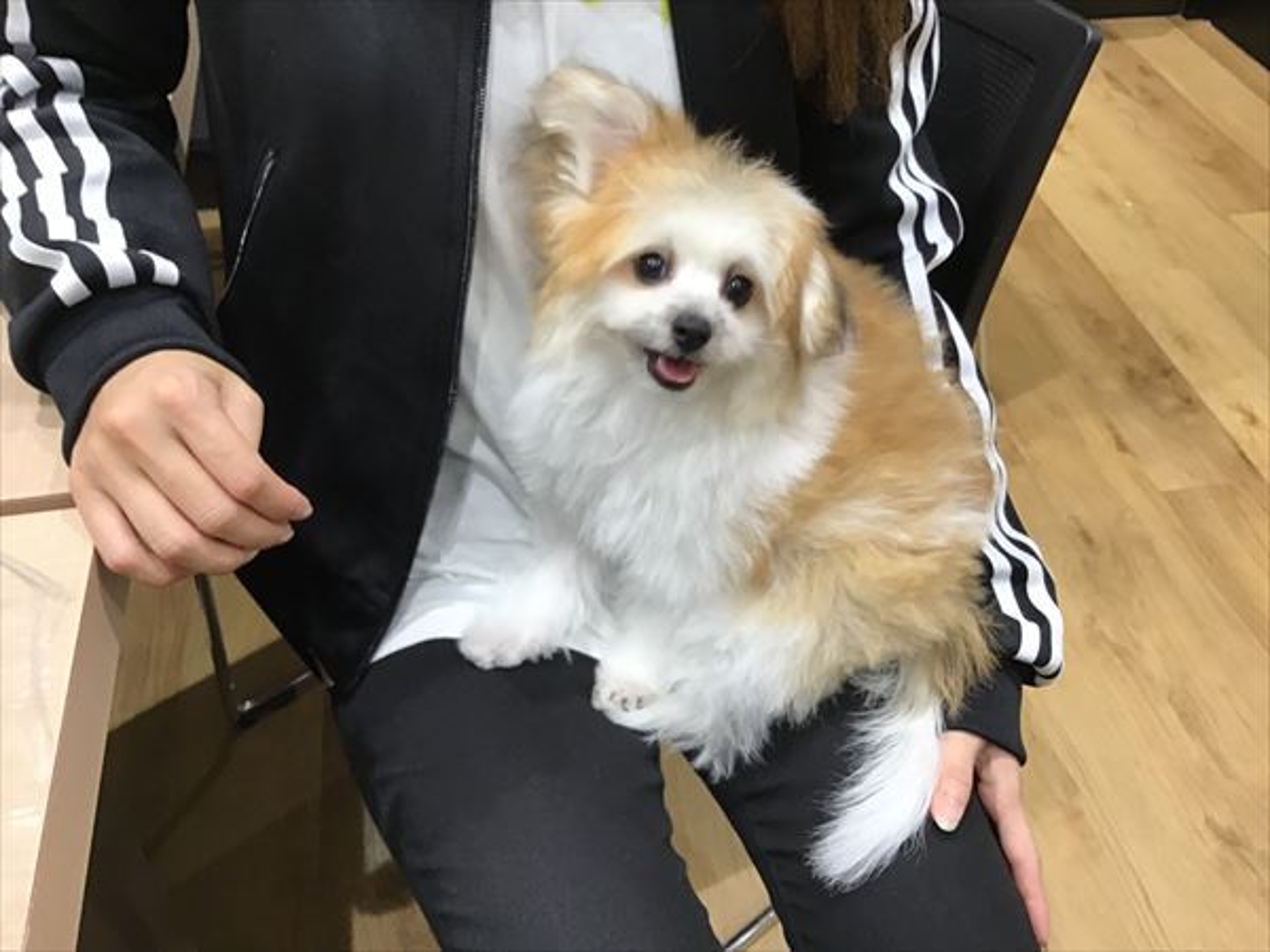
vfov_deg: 45.4
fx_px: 1137
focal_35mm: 31
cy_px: 476
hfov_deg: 58.4
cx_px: 635
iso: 32
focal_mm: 3.3
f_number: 2.4
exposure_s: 1/30
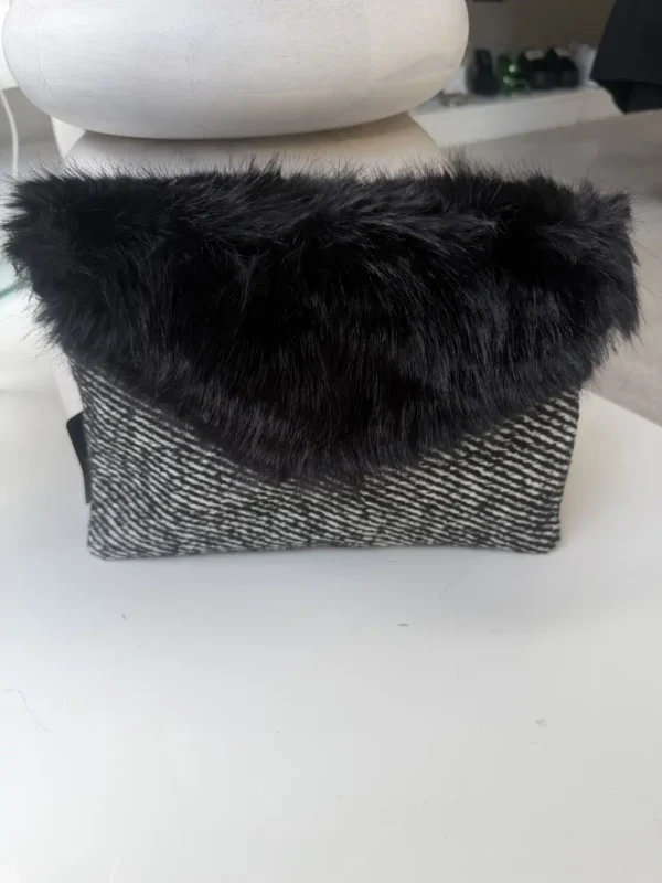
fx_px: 612
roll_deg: +1.2
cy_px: 442
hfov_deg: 56.8
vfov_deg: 71.6
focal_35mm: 24
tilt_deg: -35.5
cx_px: 331
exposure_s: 1/177
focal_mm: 6.76
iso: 64
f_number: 1.78
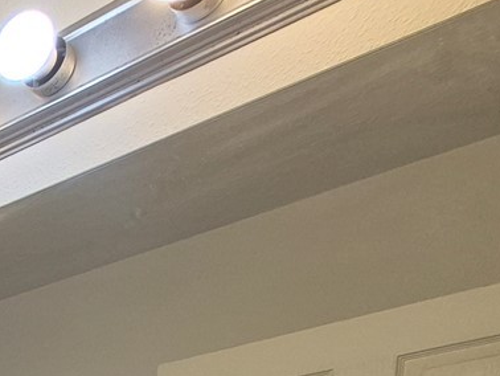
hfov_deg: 22.3
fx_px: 795
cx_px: -382
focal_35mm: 55
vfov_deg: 17.9
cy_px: 760
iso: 64
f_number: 2.2
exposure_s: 1/120
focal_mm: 1.74
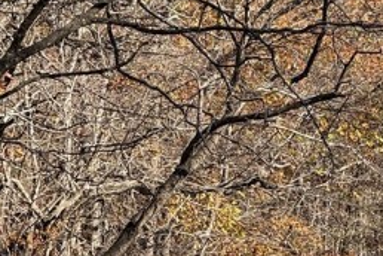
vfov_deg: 3.7
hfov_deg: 5.6
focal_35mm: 371
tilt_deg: +1.3
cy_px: 137
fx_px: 3947
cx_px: 307
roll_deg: -0.2
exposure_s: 1/447
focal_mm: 15.66
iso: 64
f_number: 2.8
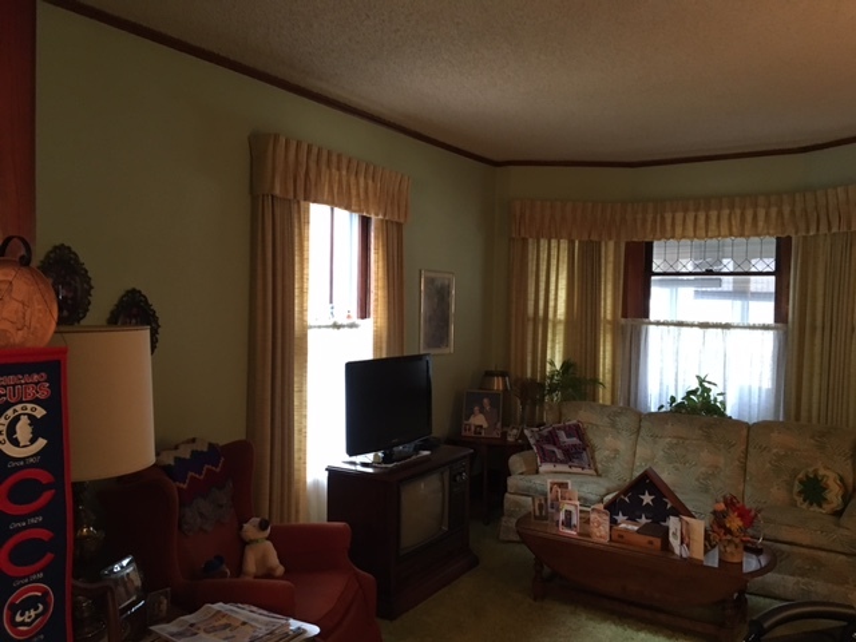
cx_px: 428
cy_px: 321
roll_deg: -0.9
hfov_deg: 61.7
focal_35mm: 29
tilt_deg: -0.5
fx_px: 717
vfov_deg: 48.2
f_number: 2.2
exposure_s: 1/15
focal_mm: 4.15
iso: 200
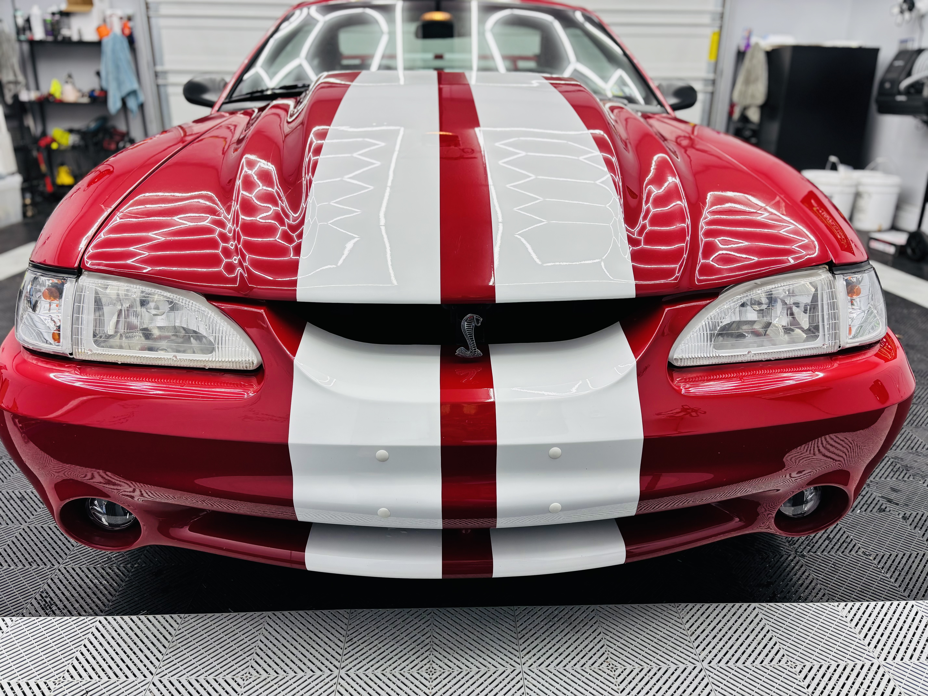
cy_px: 348
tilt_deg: -18.7
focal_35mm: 26
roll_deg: -0.6
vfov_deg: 53.1
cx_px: 464
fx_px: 697
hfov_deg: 67.3
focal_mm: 5.96
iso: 40
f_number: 1.6
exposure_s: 1/120
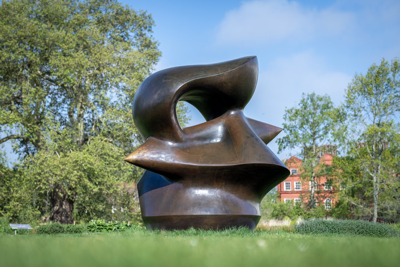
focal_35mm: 85
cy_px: 134
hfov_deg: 23.9
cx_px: 200
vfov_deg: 16.1
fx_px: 944
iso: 320
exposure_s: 1/1250
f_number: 3.2
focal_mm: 85
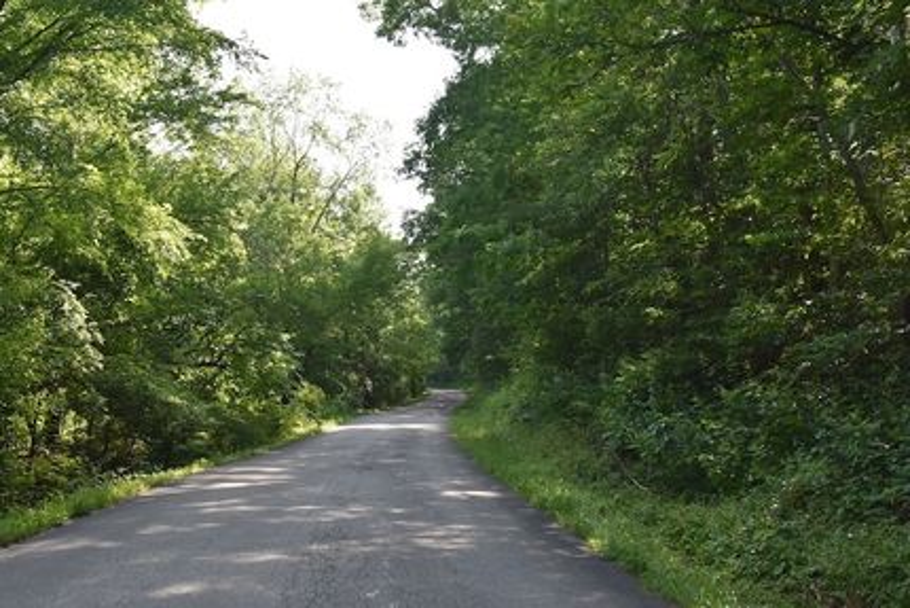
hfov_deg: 46.4
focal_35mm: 42
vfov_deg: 31.9
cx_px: 455
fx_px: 1062
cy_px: 304
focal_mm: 28
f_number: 8
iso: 800
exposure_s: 1/400
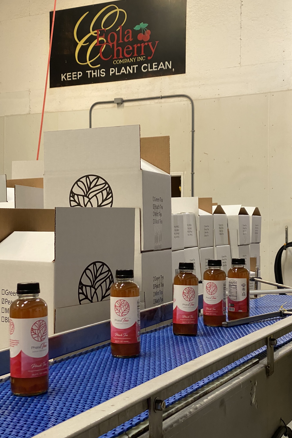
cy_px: 221
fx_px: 669
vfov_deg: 36.2
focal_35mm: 55
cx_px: 137
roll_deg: -0.6
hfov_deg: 24.6
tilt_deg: +0.5
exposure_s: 1/60
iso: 100
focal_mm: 6
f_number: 2
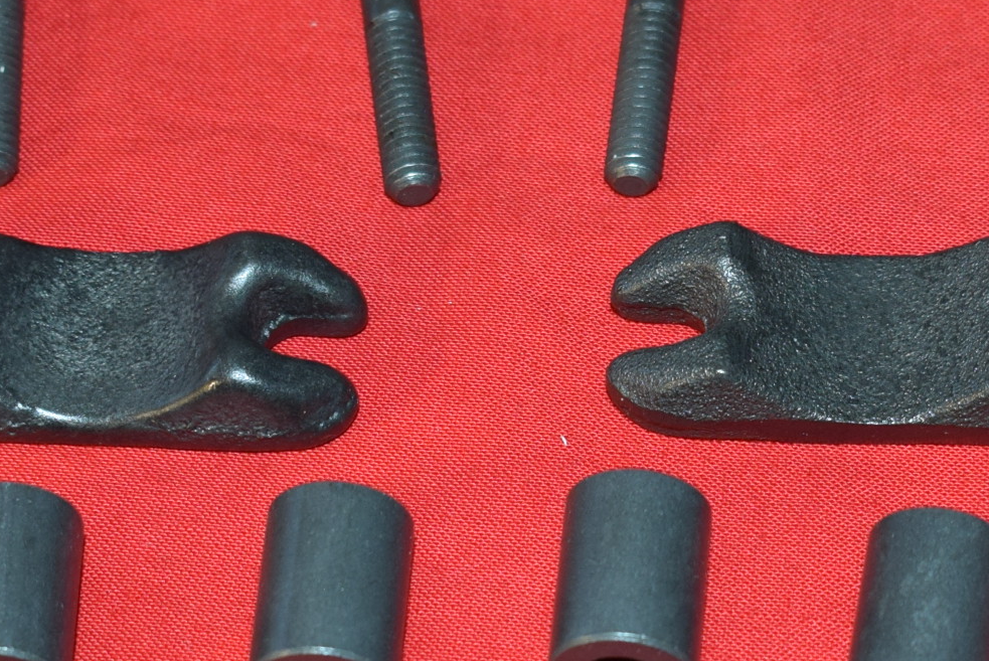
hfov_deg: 14.9
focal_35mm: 137
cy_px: 452
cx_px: 595
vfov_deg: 10.0
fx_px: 3766
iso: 400
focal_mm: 30
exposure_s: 1/30
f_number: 5.6
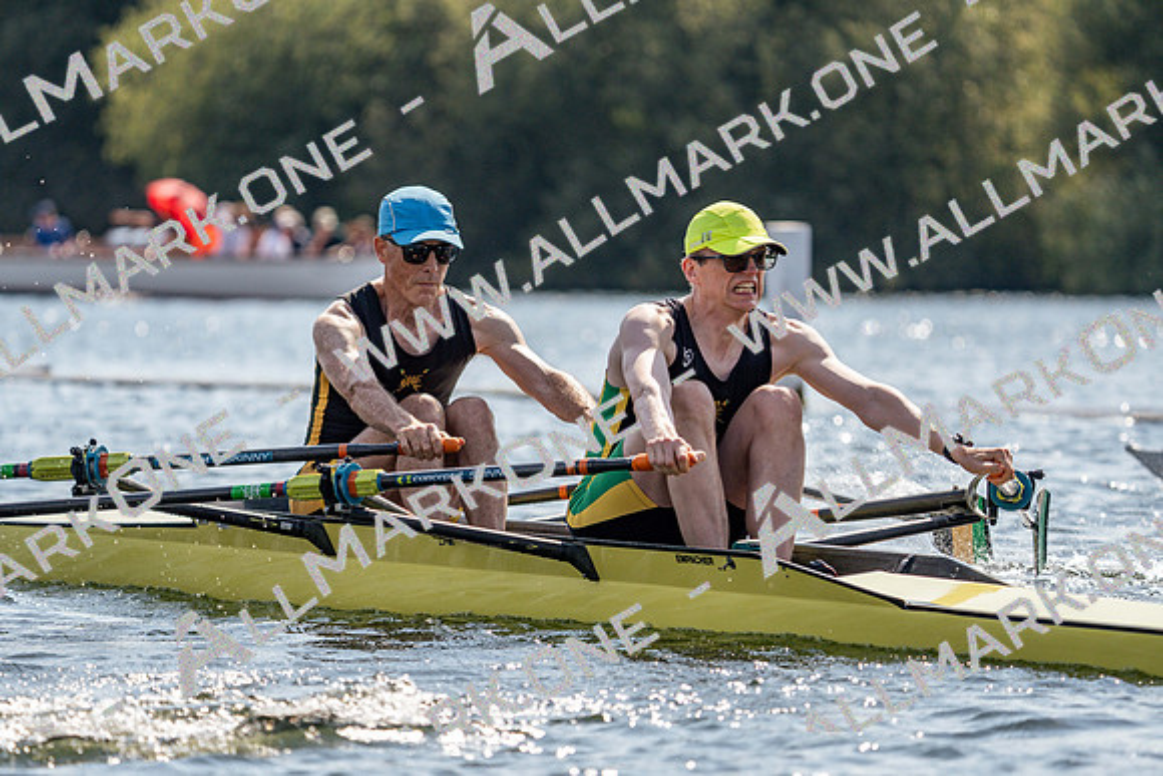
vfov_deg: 4.7
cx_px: 582
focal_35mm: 291
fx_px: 9403
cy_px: 388
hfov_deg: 7.1
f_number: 5.6
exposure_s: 1/1600
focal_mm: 291
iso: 200
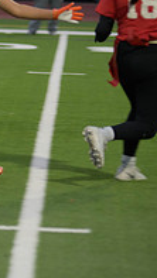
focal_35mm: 376
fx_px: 2779
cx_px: -164
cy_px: 32
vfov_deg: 5.7
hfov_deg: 3.2
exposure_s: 1/200
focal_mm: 122
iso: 360
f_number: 2.8
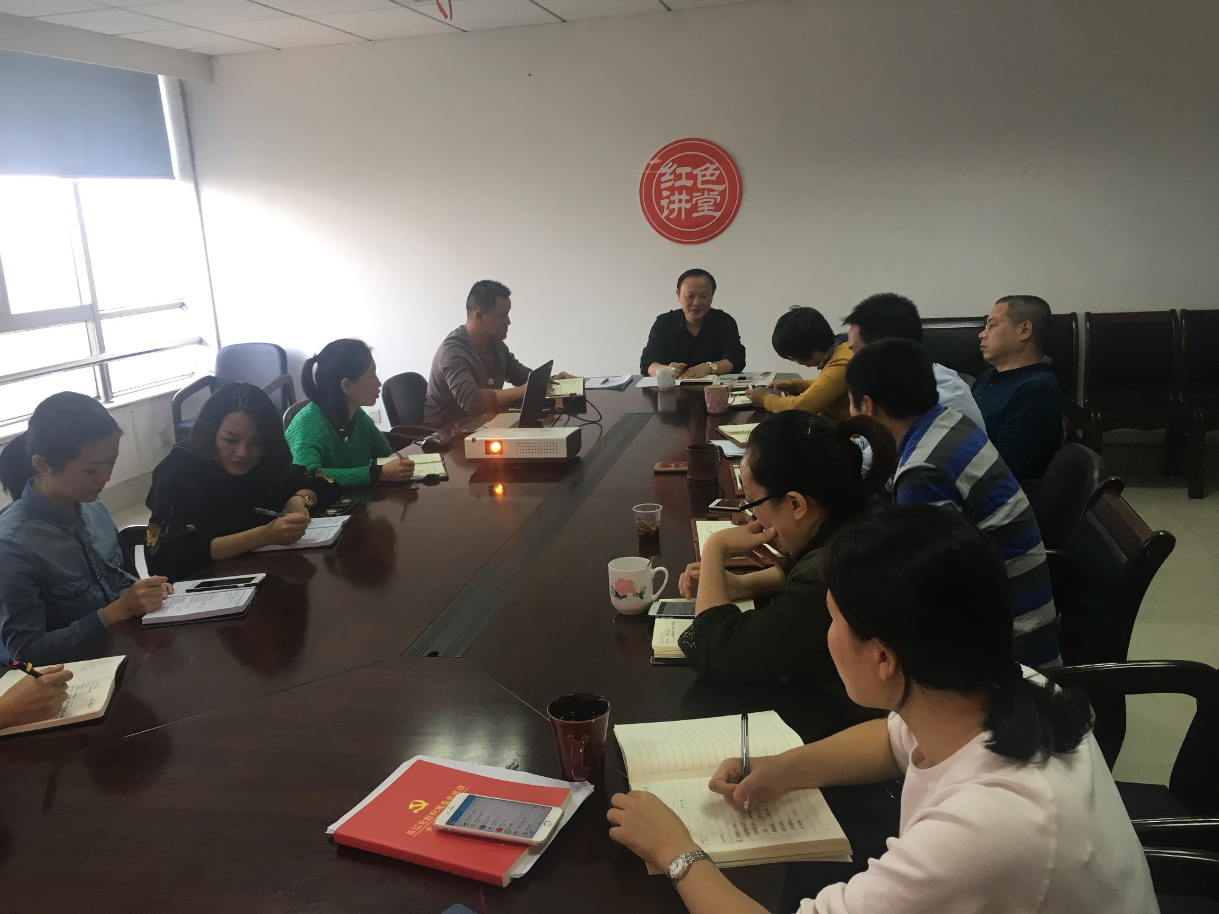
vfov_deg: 48.2
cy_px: 457
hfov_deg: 61.7
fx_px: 1021
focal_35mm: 29
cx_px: 610
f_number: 2.2
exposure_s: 1/33
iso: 80
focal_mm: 4.15
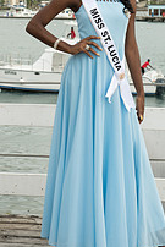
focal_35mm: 129
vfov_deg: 15.8
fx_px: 885
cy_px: 48
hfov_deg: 10.6
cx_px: 95
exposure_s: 1/160
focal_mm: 58
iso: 100
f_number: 7.1
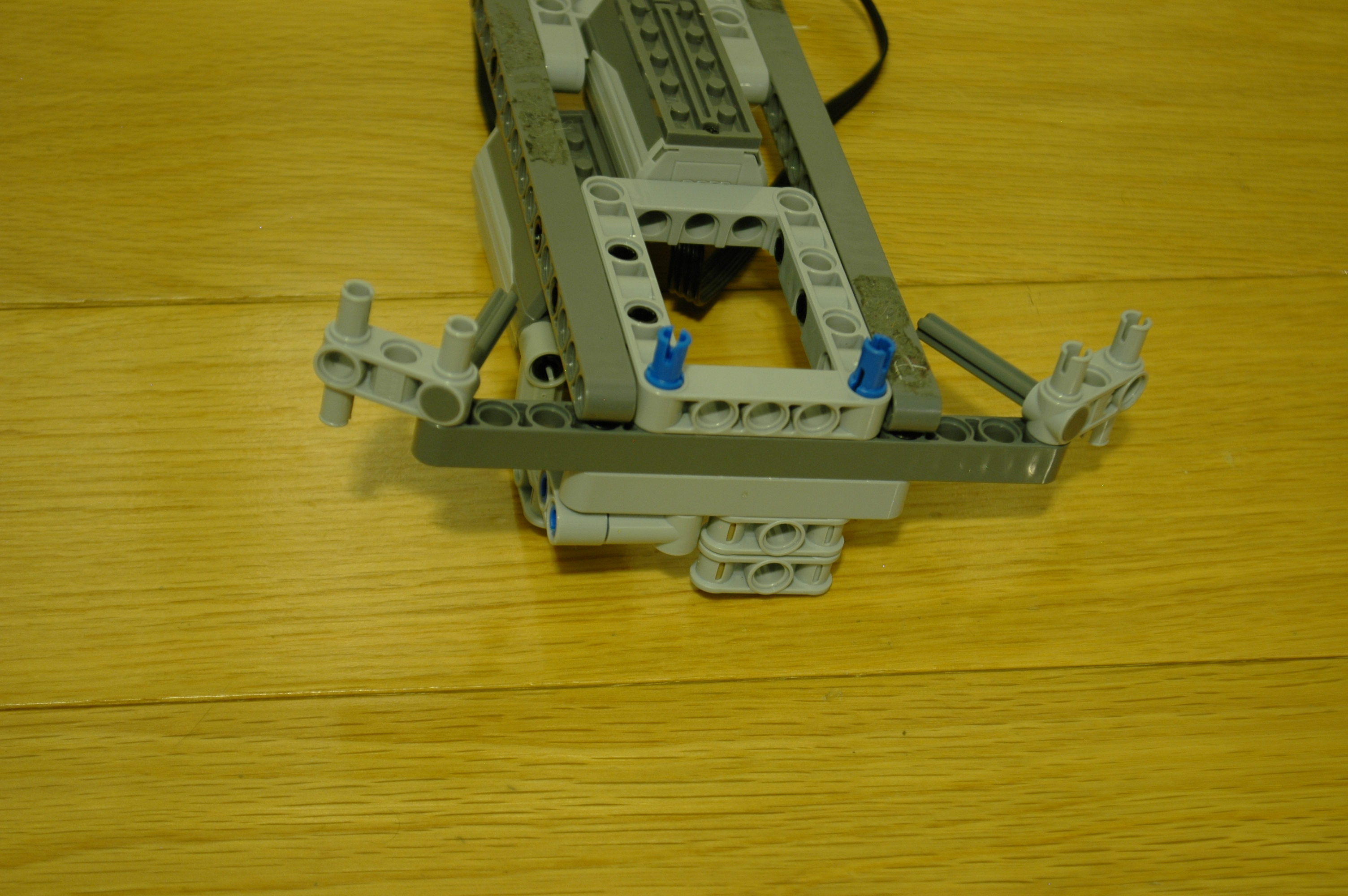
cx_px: 674
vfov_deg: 16.5
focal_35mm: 82
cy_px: 448
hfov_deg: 24.6
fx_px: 3086
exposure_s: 1/2
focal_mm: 55
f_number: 5.6
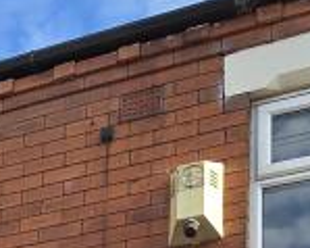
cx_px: 33
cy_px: 581
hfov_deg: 21.5
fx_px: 798
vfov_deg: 13.4
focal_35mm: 87
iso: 50
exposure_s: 1/1070
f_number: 2.2
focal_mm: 2.2
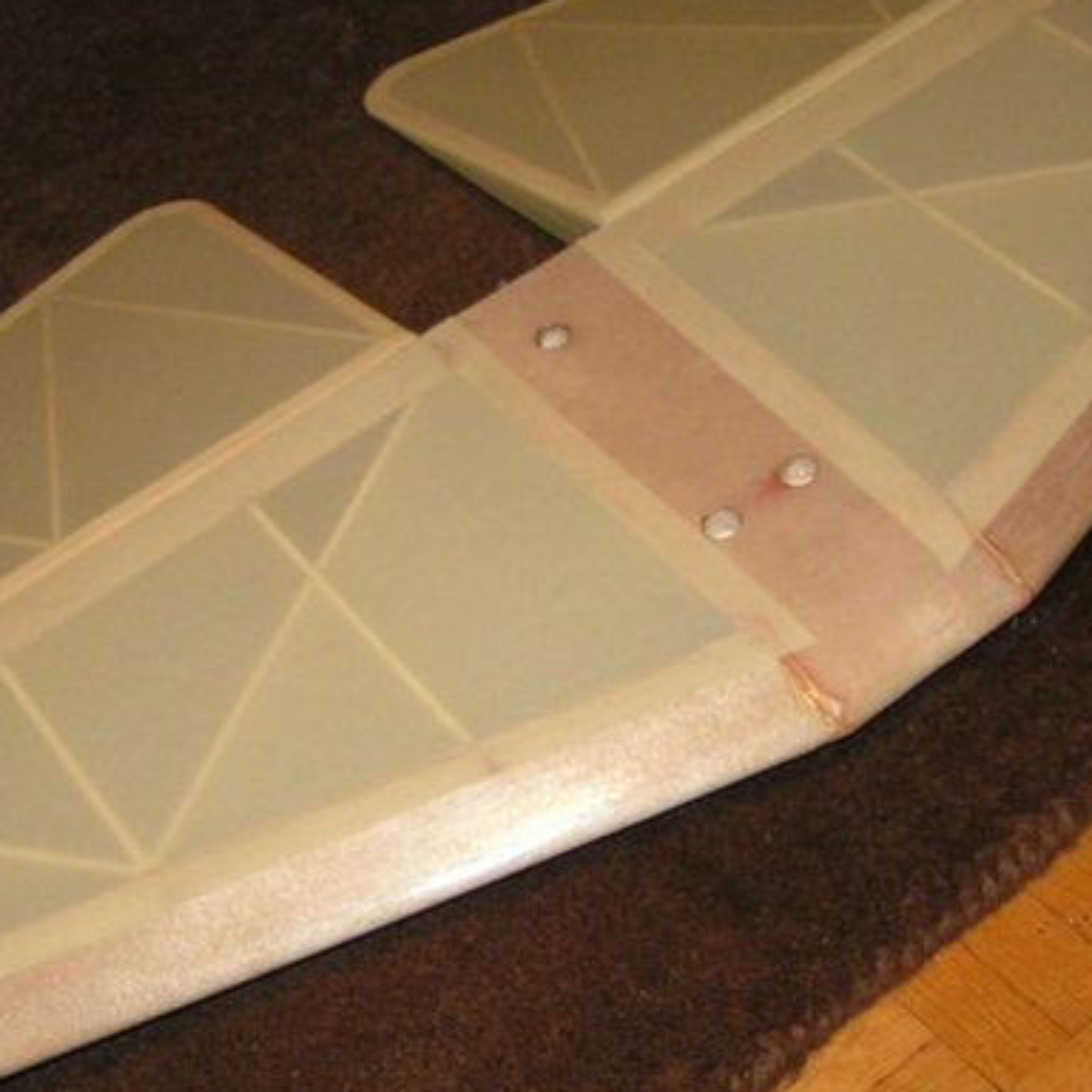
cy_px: 429
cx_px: 478
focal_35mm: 70
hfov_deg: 24.6
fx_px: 2498
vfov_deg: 24.6
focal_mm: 5.8
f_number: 2.8
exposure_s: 1/40
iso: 200
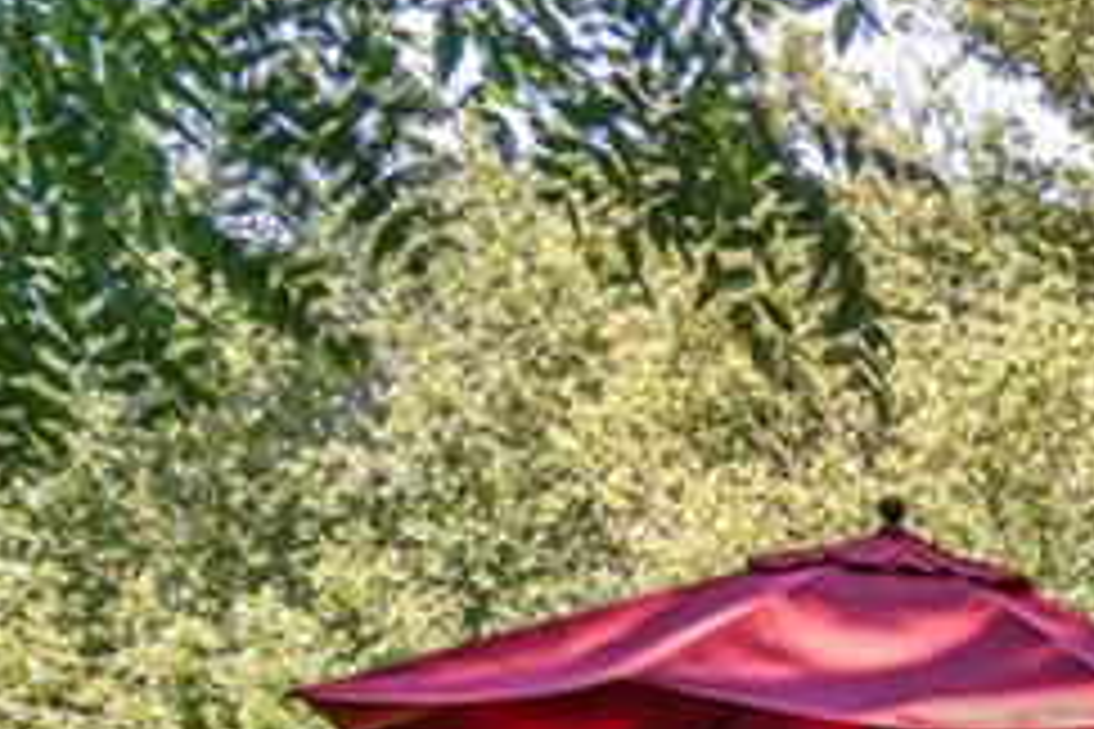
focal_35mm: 101
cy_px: 1321
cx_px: 1904
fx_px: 3069
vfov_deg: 12.4
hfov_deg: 17.0
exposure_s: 1/200
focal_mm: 24
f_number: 7.1
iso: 1600
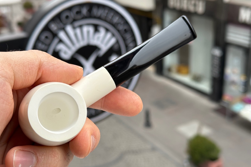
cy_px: 90
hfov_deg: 38.9
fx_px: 356
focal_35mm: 51
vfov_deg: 26.5
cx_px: 123
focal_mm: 6.86
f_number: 1.78
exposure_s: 1/185
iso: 64
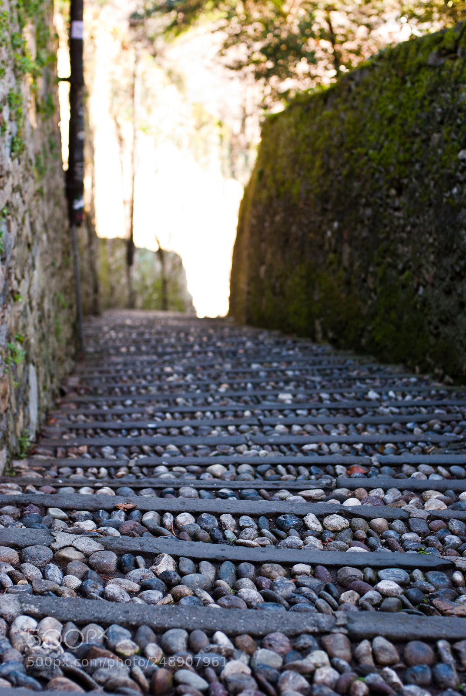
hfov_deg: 18.2
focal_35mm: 75
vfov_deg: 27.0
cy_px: 348
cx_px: 233
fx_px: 1452
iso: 100
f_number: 3.2
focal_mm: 50
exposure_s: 1/40
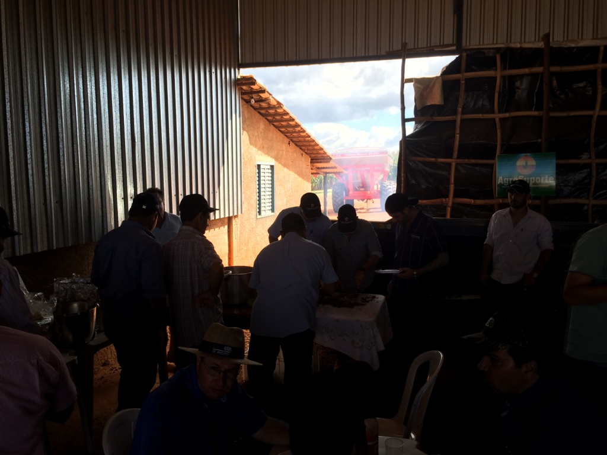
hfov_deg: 60.0
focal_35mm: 30
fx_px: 526
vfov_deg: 46.8
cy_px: 228
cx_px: 304
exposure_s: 1/586
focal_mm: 4.12
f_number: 2.2
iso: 32
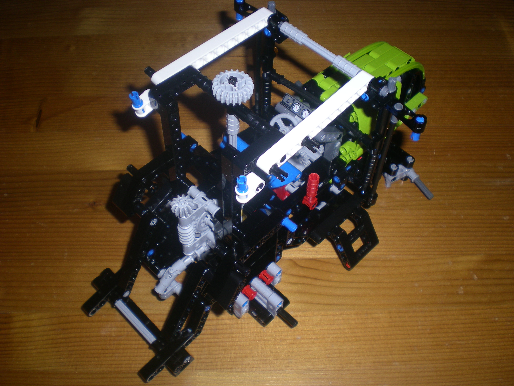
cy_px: 193
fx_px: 564
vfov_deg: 37.7
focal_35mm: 38
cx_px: 257
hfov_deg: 49.0
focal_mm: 6.3
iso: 50
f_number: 3.1
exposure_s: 1/60
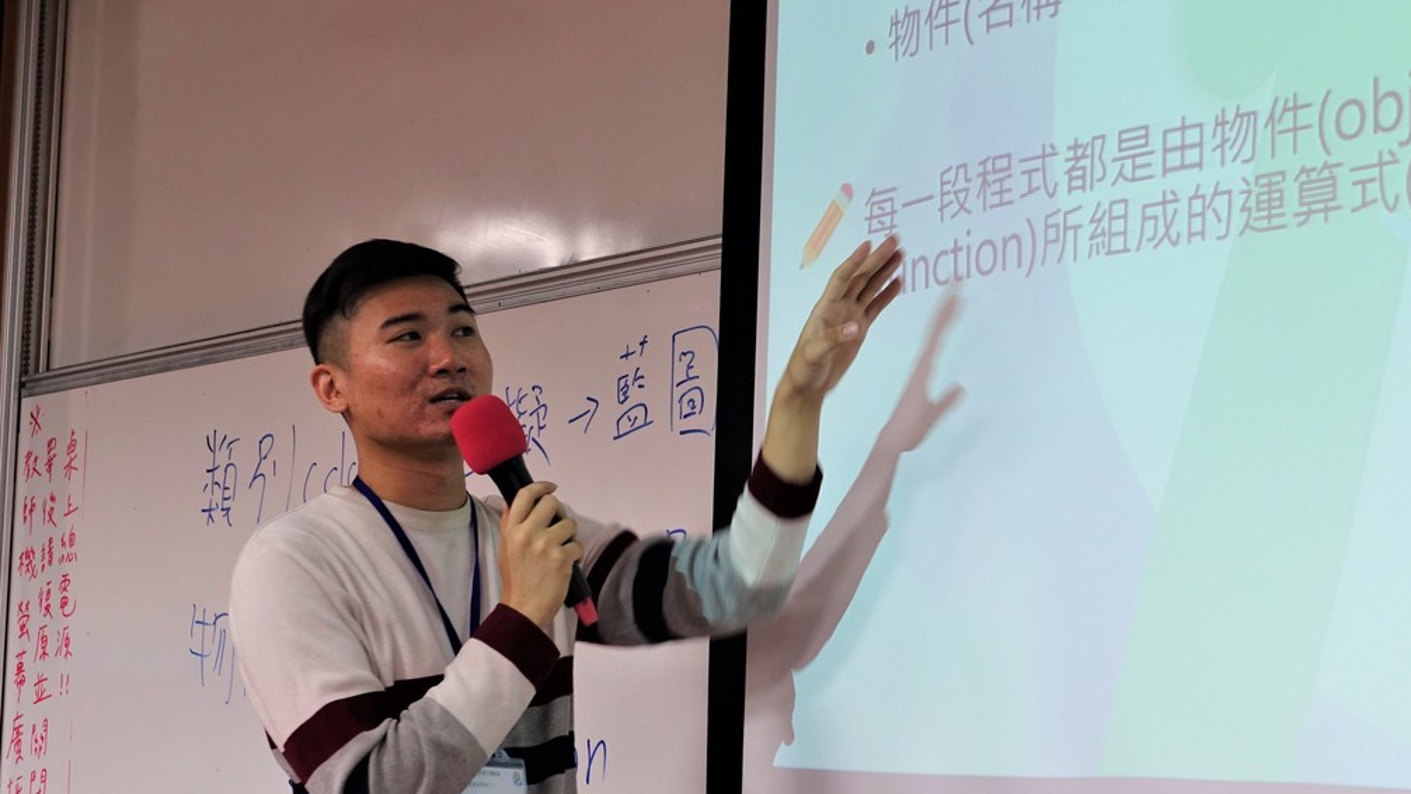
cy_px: 469
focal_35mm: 55
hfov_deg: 37.8
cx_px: 627
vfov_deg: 21.8
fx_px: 2058
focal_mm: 16.17
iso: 200
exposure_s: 1/50
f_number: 2.8
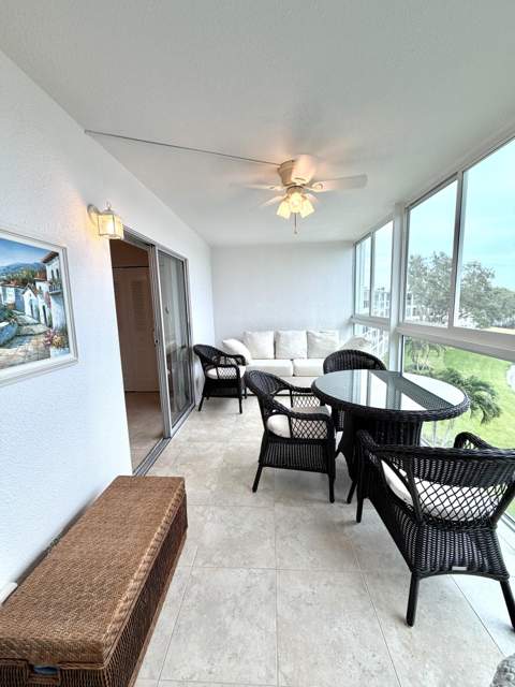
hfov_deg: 85.7
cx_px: 258
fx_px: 278
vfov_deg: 102.1
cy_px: 344
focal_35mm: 14
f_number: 2.2
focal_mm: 2.22
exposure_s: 1/152
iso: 40
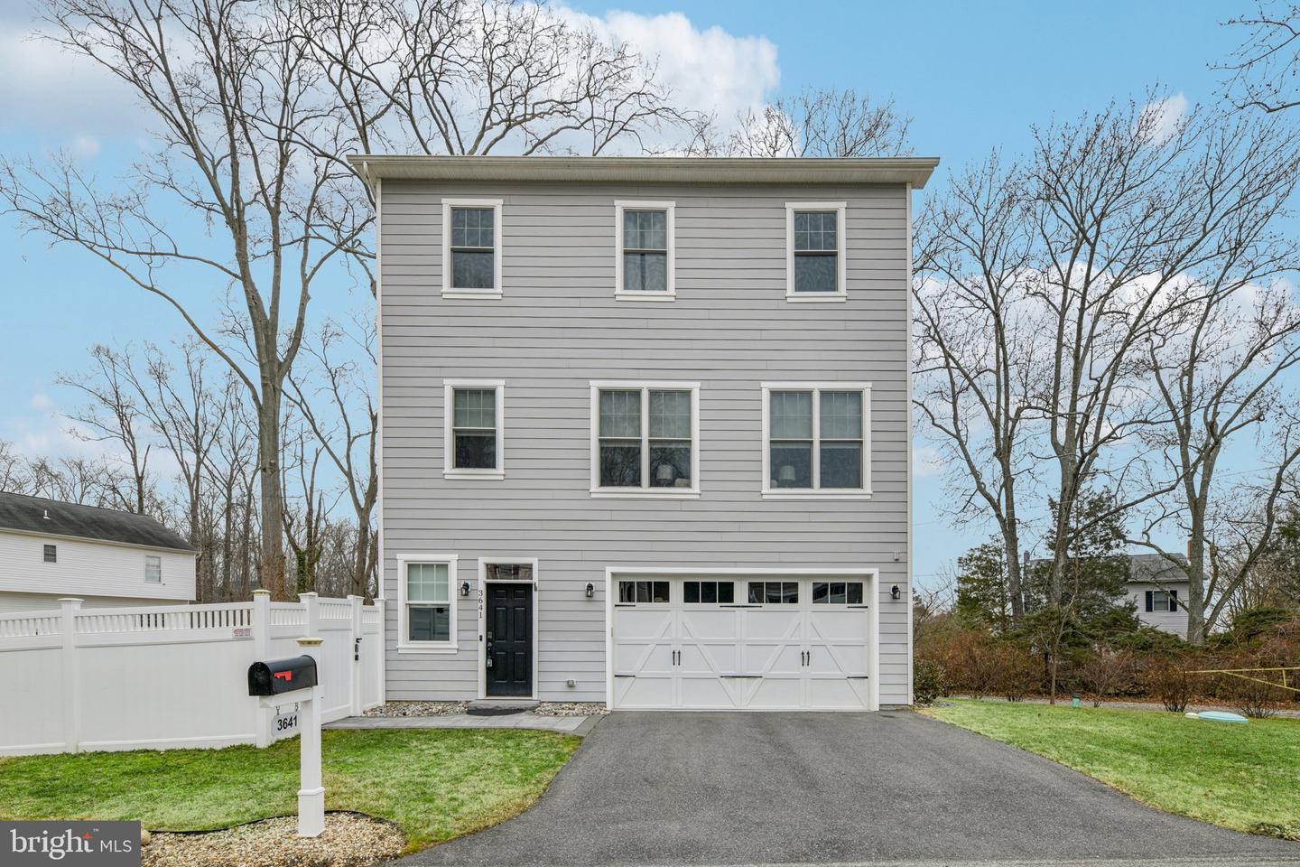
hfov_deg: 104.3
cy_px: 434
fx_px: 506
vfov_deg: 81.2
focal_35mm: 14
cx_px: 650
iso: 100
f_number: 8
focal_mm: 14
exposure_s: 1/100
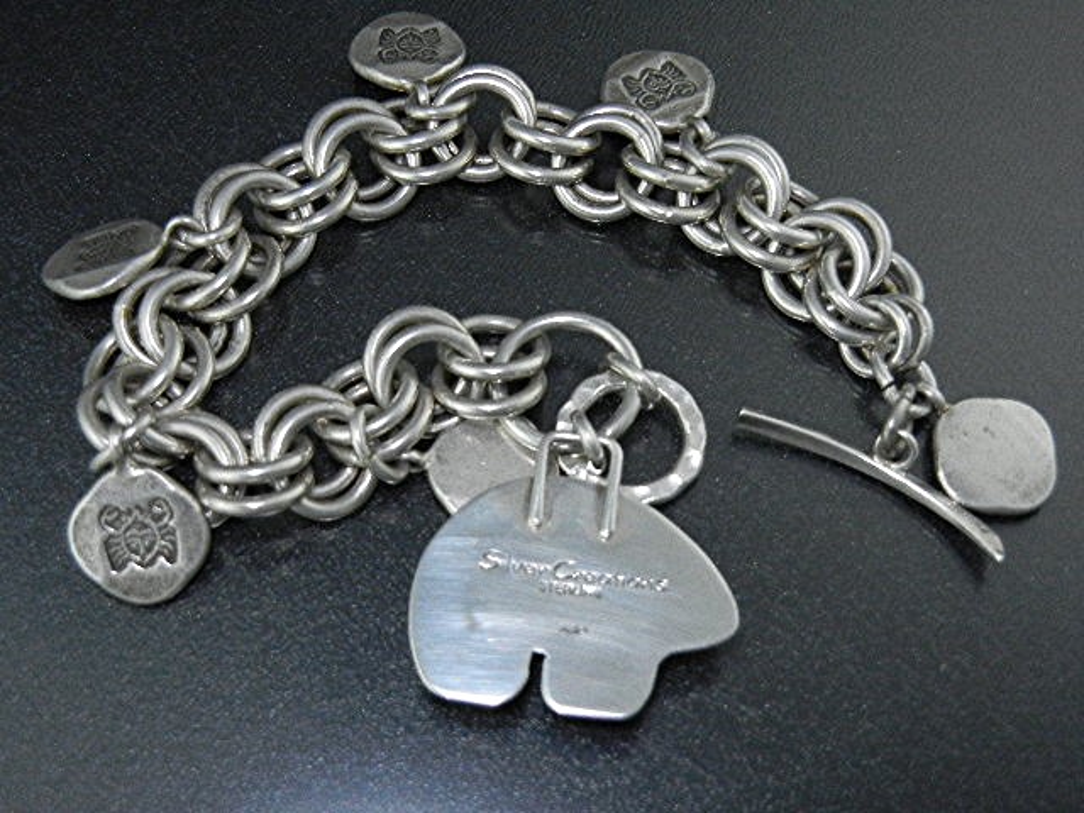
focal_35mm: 52
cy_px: 406
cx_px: 542
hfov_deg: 36.8
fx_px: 1628
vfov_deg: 28.0
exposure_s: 1/30
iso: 800
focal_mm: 9.3
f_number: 7.8
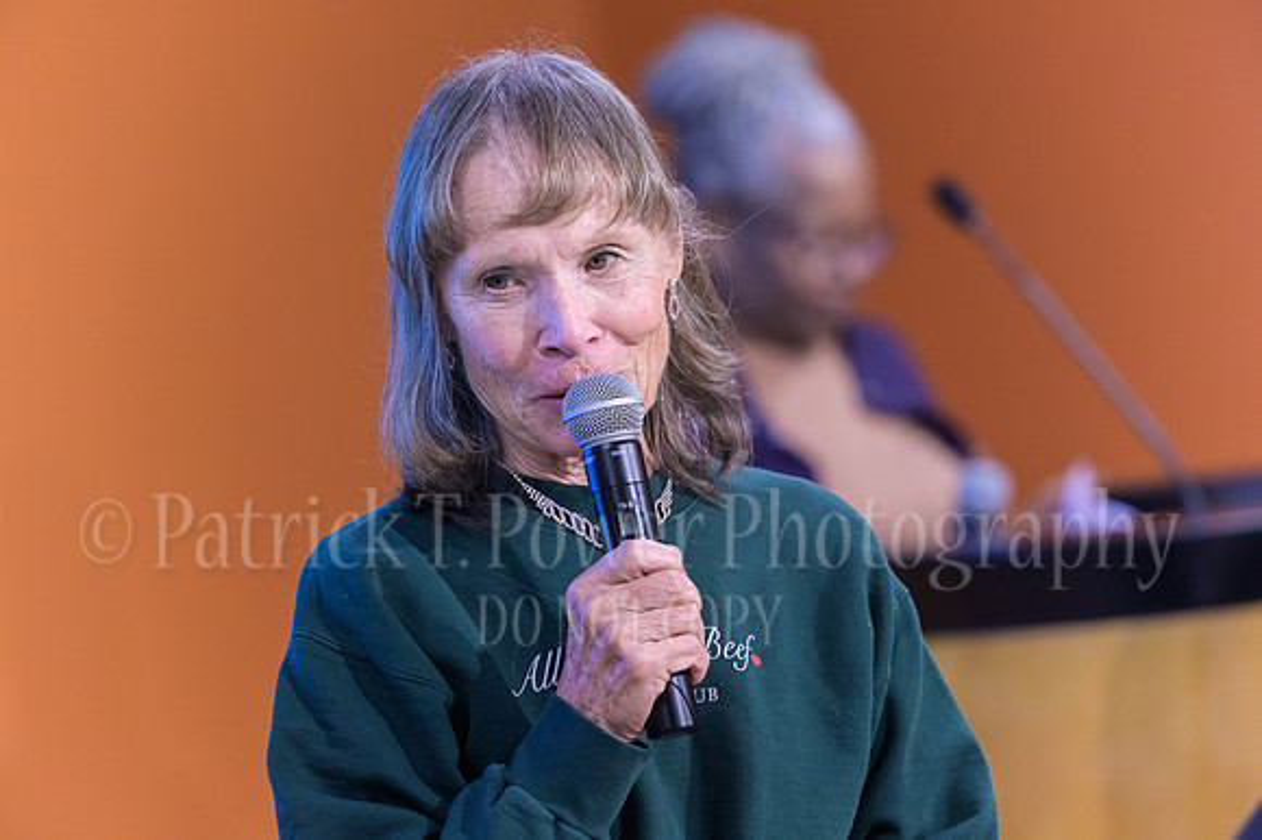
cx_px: 631
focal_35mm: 230
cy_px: 420
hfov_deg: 9.0
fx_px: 8058
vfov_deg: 6.0
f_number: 4
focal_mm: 230
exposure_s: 1/250
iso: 4000
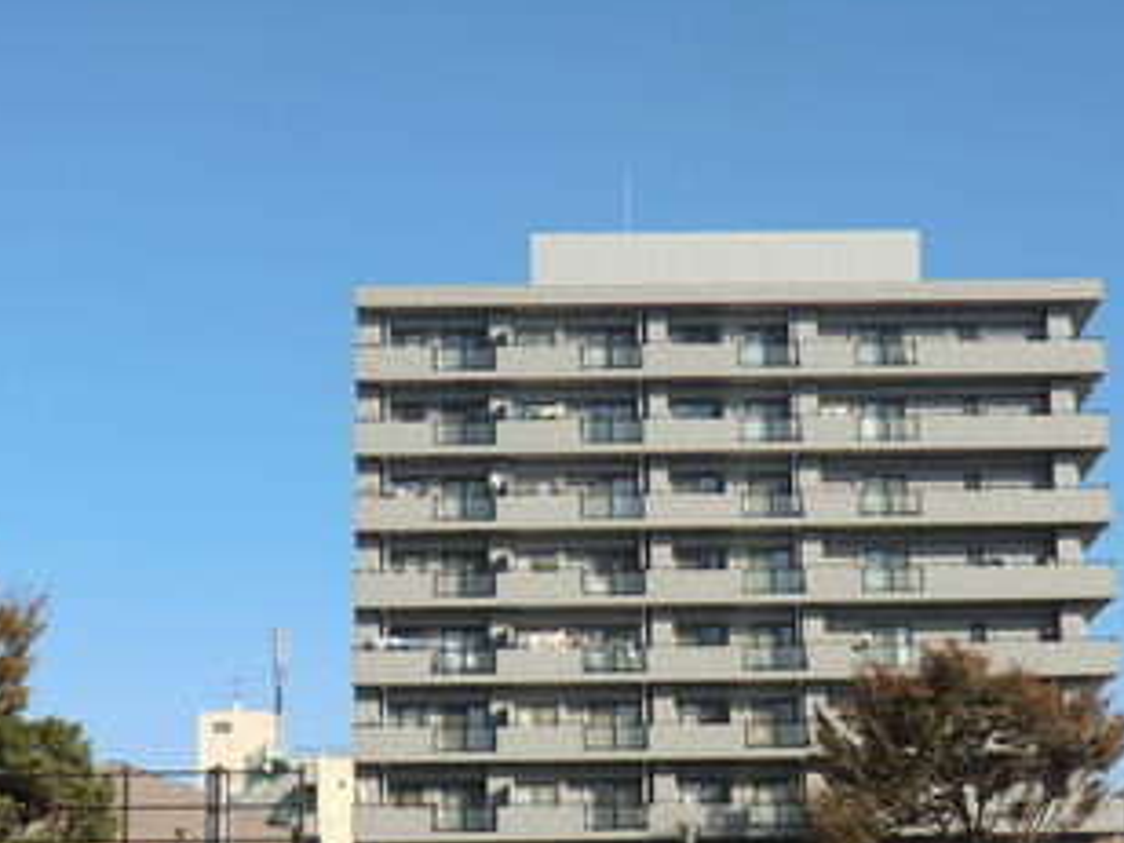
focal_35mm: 75
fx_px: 2435
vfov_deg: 19.6
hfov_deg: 25.9
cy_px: 560
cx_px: 679
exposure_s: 1/500
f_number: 4.2
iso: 64
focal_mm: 9.8
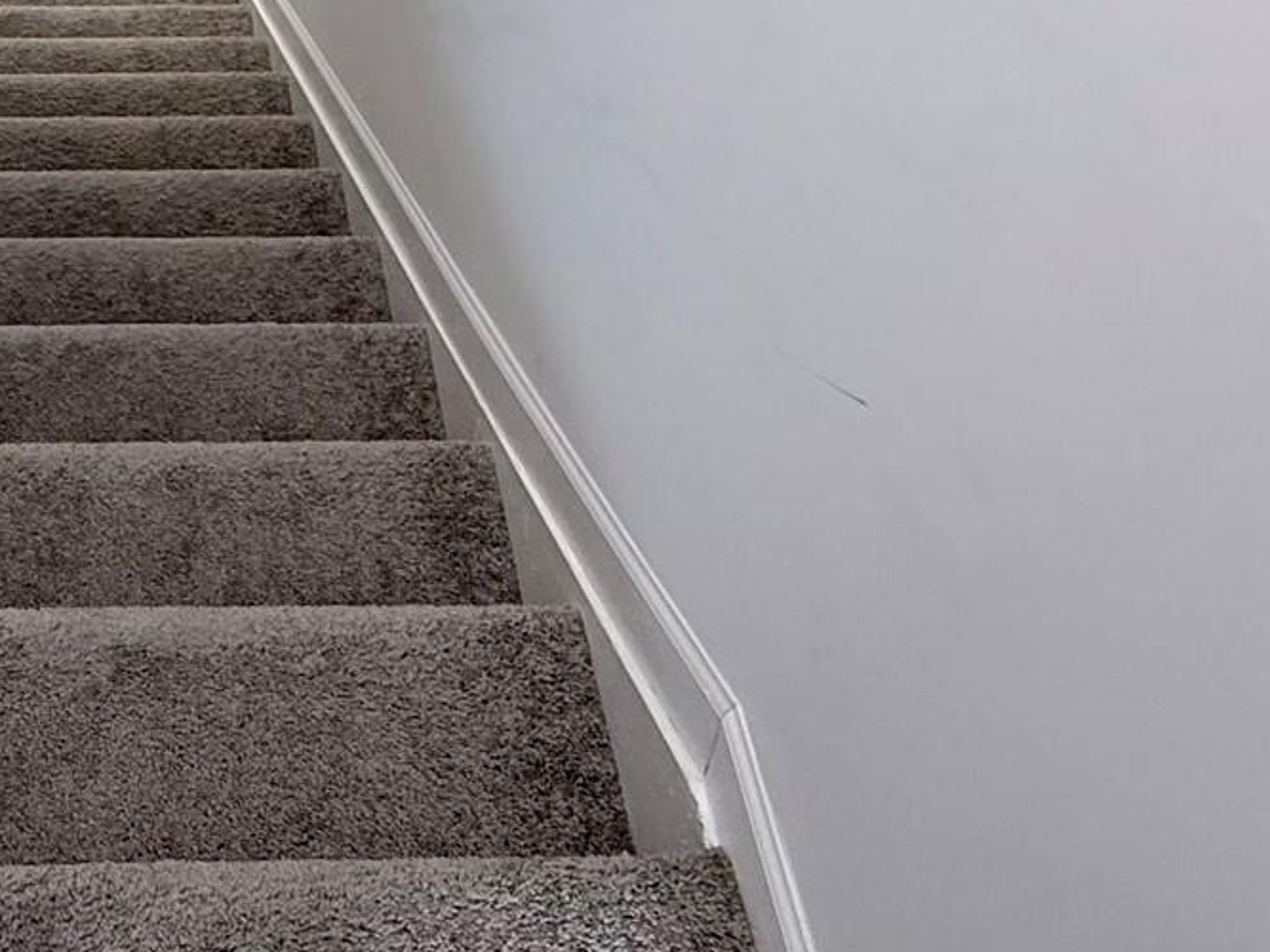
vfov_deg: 29.7
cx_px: 84
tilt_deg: -44.5
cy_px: -131
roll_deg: +0.0
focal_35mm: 43
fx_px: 1577
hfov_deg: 40.0
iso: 200
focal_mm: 2.22
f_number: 2.2
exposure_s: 1/60
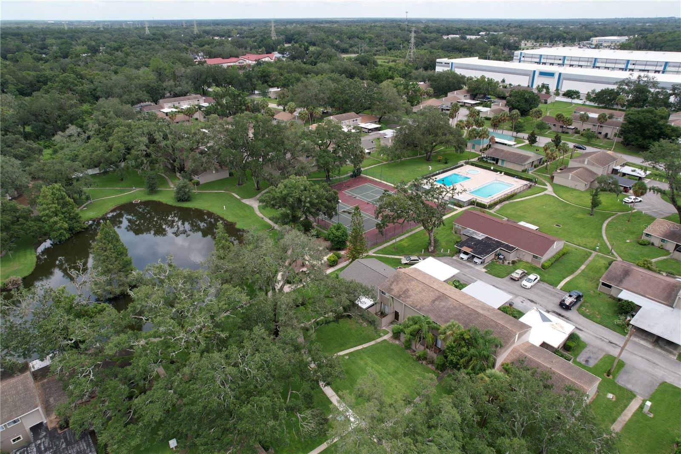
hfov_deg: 78.6
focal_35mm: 22
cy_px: 227
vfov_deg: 57.2
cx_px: 340
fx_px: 416
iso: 100
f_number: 2.8
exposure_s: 1/320
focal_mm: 8.38
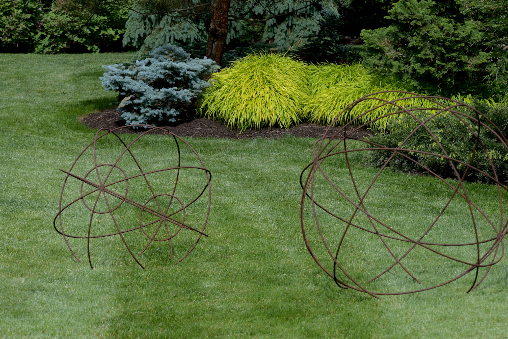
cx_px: 276
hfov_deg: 13.4
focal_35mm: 153
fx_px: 2159
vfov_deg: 9.0
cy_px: 169
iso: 160
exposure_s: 1/250
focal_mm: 140
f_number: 10
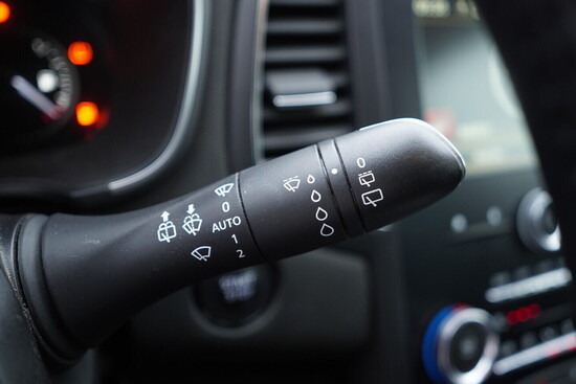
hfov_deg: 53.1
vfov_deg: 36.9
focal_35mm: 36
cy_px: 192
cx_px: 288
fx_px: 576
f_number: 2.8
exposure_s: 1/40
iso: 320
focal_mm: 24
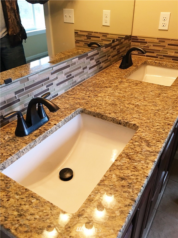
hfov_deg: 48.2
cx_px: 89
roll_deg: -0.1
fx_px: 199
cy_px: 119
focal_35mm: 29
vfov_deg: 61.7
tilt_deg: -30.7
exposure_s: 1/15
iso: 64
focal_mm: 4.15
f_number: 2.2
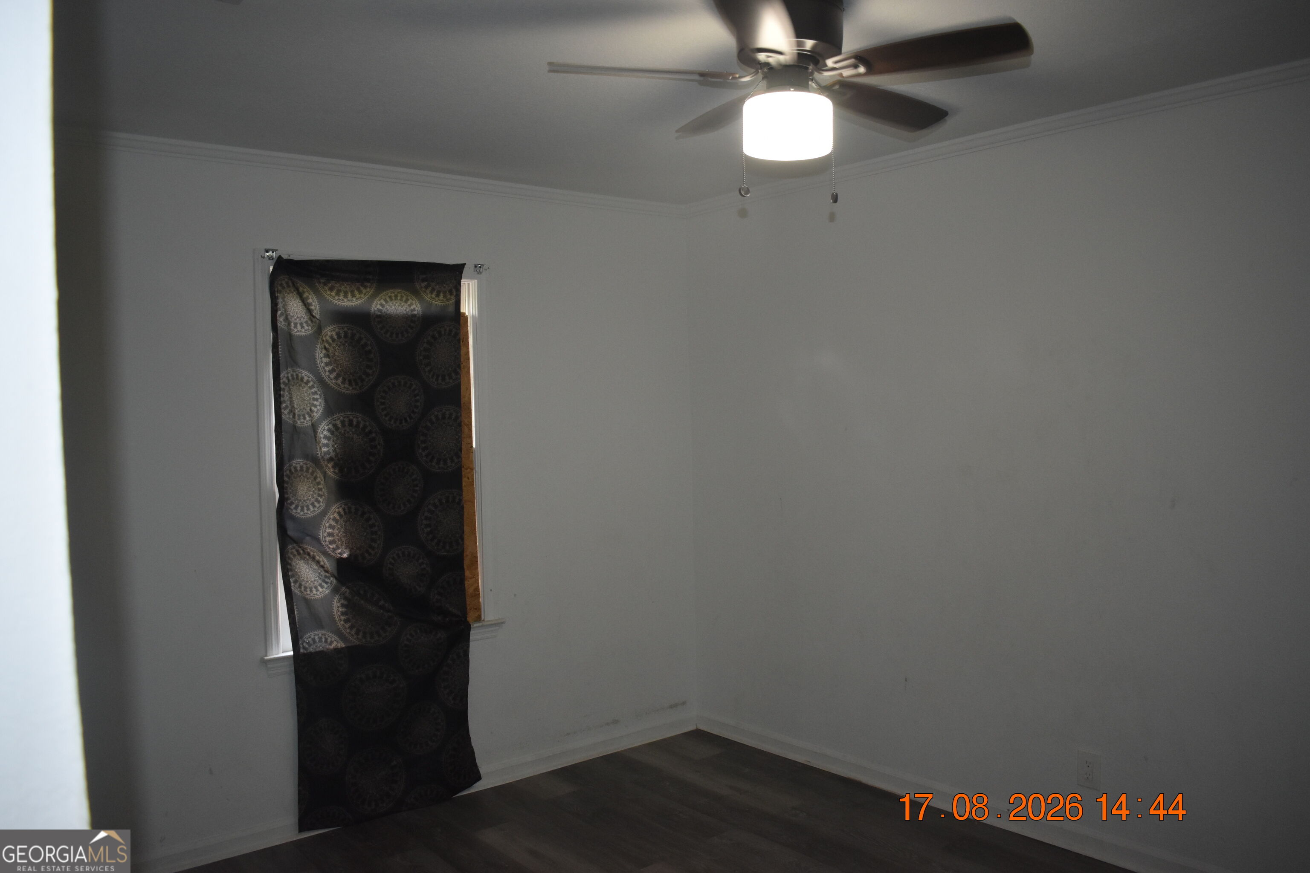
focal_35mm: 27
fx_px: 982
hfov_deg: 67.4
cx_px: 655
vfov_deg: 47.9
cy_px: 436
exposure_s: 1/125
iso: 900
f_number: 3.5
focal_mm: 18
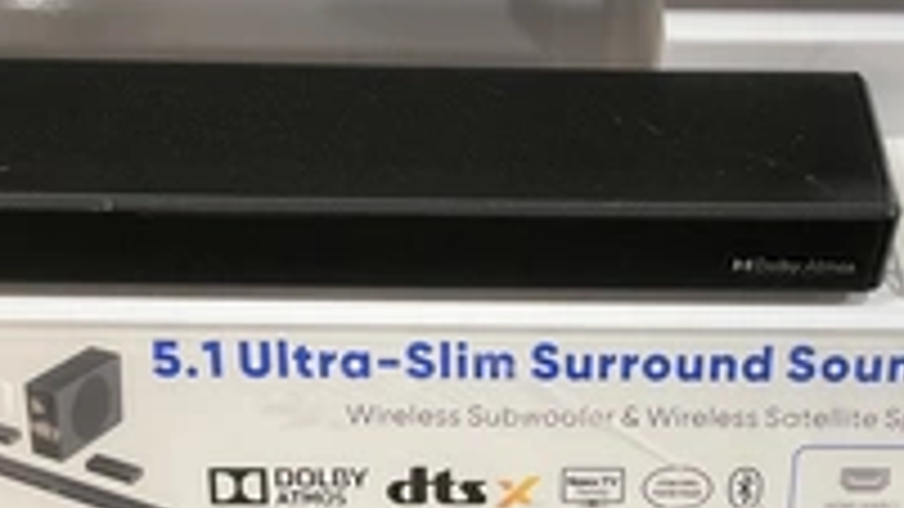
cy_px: 441
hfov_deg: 33.2
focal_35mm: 63
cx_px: 567
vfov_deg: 18.8
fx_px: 1510
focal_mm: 3
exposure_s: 1/60
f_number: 1.8
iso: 200
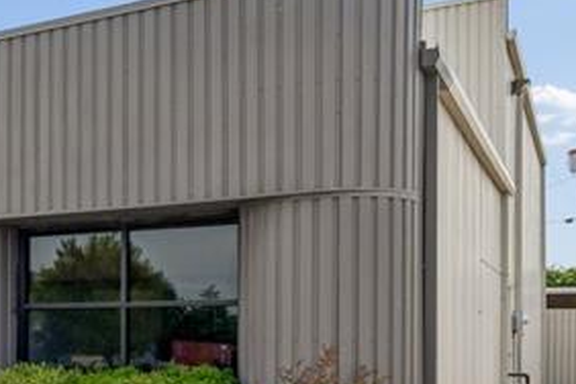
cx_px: -95
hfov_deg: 30.0
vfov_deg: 23.0
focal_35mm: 58
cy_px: 321
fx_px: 928
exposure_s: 1/1000
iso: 200
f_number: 8
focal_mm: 16
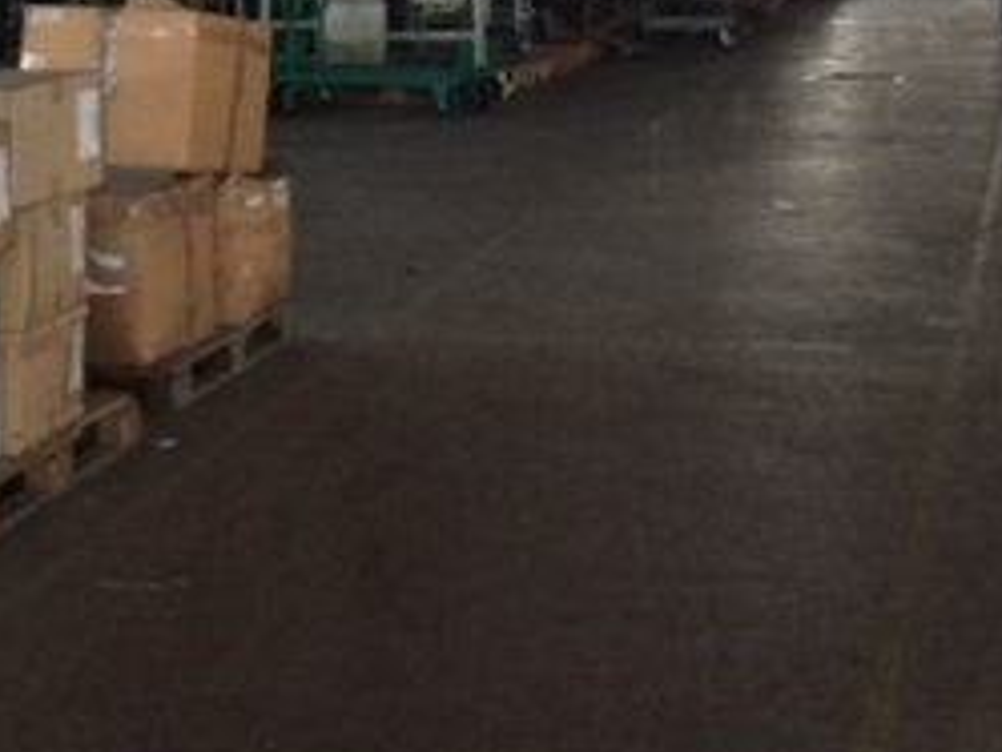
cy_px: -169
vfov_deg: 15.3
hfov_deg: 21.0
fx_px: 2693
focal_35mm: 93
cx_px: 632
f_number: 2.2
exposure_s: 1/30
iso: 320
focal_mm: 4.15
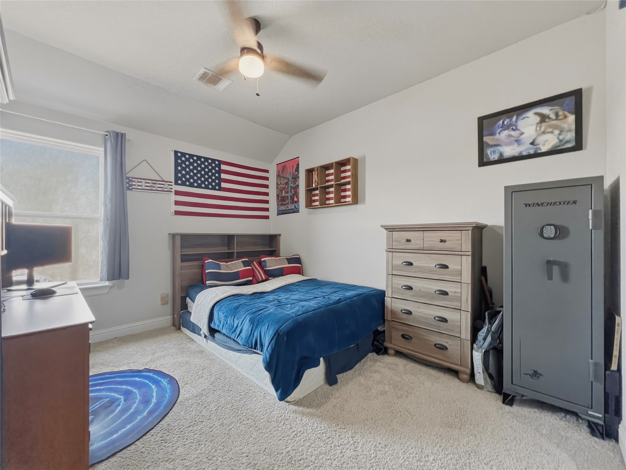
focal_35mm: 13
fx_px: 235
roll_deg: +0.1
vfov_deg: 89.9
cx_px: 313
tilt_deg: +0.5
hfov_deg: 106.2
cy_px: 235
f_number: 1.8
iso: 400
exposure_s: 1/60
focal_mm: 1.6
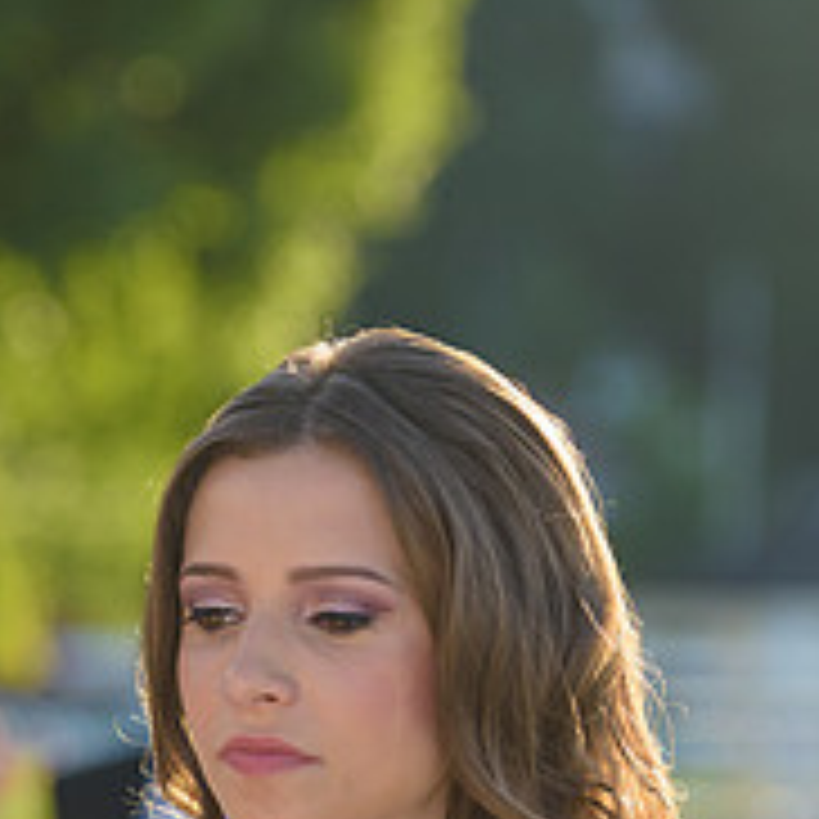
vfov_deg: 6.1
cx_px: -68
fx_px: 7629
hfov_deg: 6.1
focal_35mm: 285
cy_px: 857
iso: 200
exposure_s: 1/1600
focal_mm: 105
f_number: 3.2
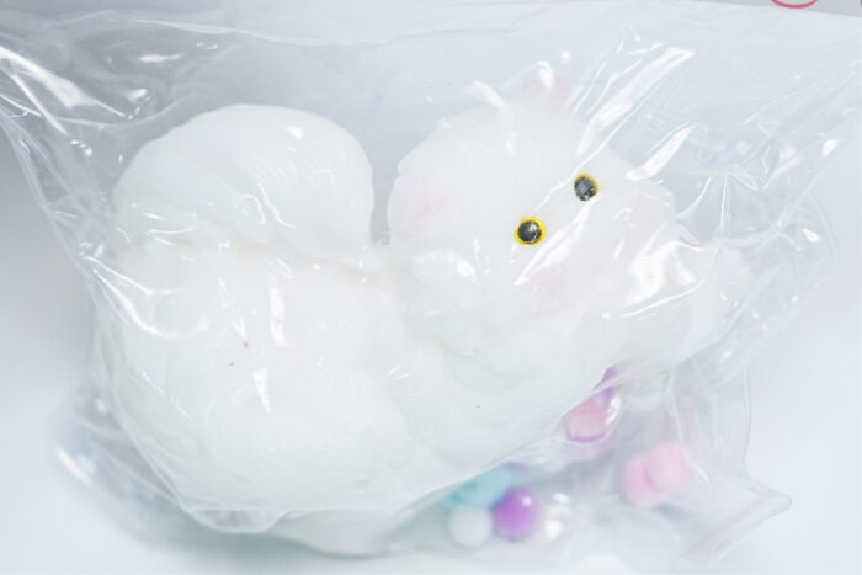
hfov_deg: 19.5
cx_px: 431
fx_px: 2515
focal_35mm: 105
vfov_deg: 13.0
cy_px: 288
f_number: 5
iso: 3200
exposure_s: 1/640
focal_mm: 70
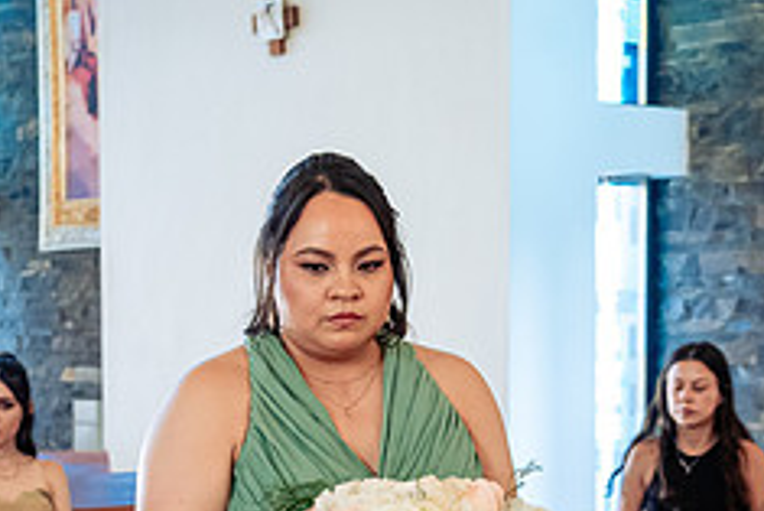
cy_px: 465
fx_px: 2039
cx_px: 333
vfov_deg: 14.1
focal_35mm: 96
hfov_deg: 21.2
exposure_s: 1/125
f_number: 4.5
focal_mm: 32
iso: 2000
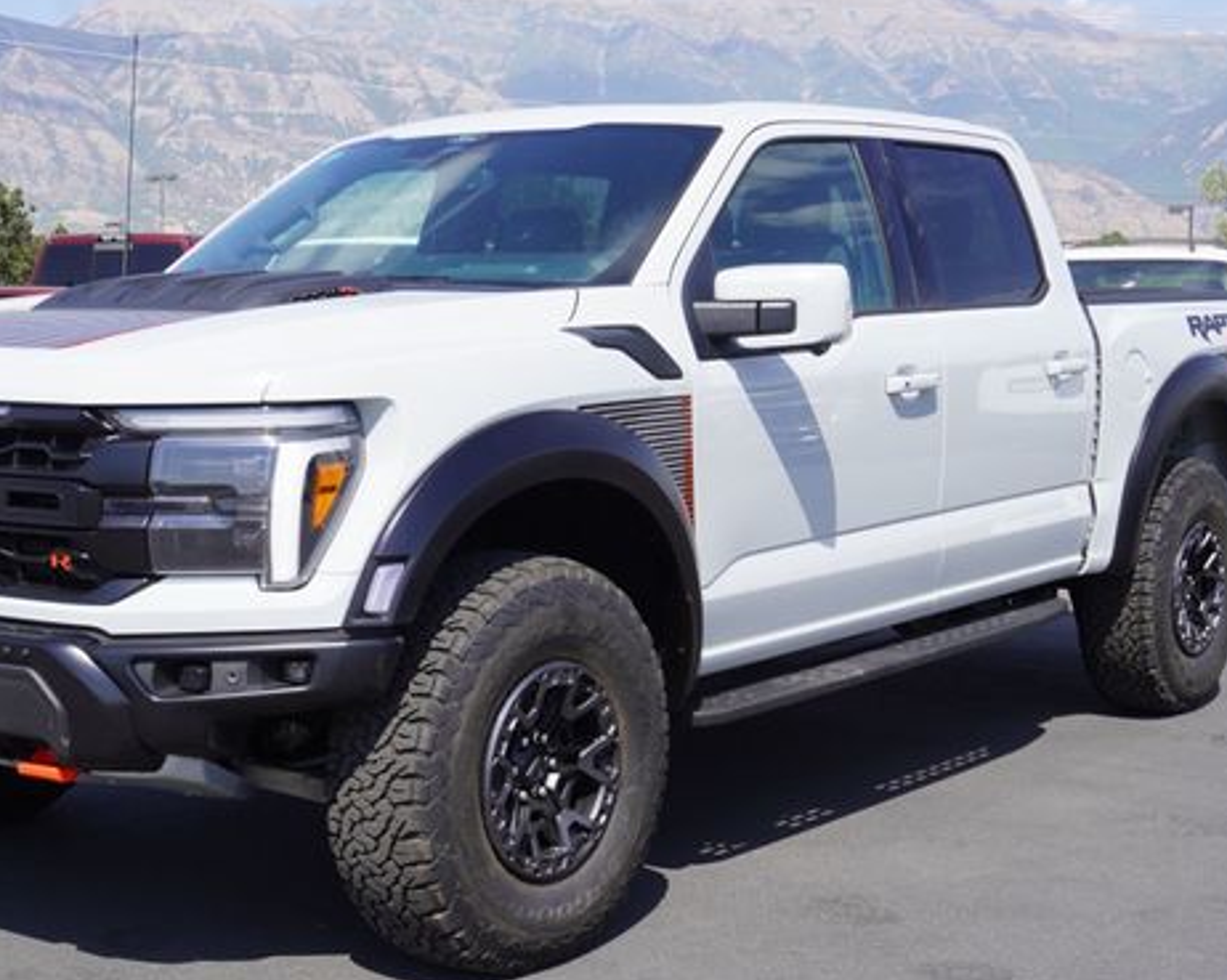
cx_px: 502
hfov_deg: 33.1
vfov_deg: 26.8
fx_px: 2056
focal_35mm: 57
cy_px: 558
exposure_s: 1/125
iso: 100
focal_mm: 29
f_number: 10
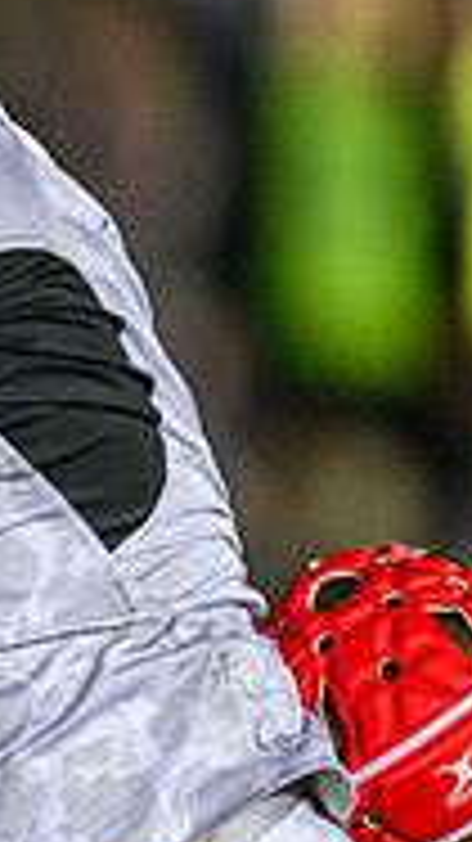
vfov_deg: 1.3
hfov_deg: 0.7
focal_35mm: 1663
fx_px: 37052
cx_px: -1048
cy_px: 792
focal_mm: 400
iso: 8000
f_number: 2.8
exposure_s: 1/800
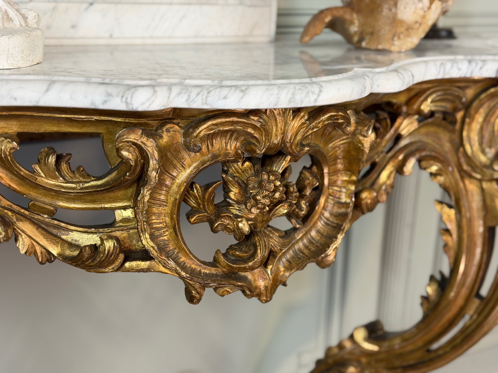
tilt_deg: -17.0
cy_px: 186
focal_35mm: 48
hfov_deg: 39.7
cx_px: 249
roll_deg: -1.2
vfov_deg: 30.3
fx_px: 691
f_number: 1.78
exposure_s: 1/50
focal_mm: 6.76
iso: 125
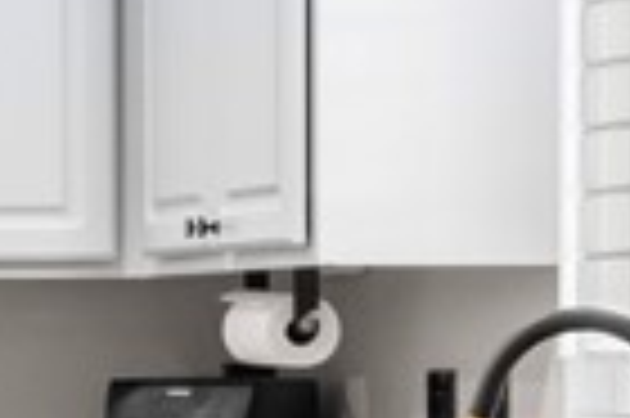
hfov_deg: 6.9
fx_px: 4877
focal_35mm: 279
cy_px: 362
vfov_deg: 4.9
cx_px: -972
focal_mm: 24
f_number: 8
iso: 400
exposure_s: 1
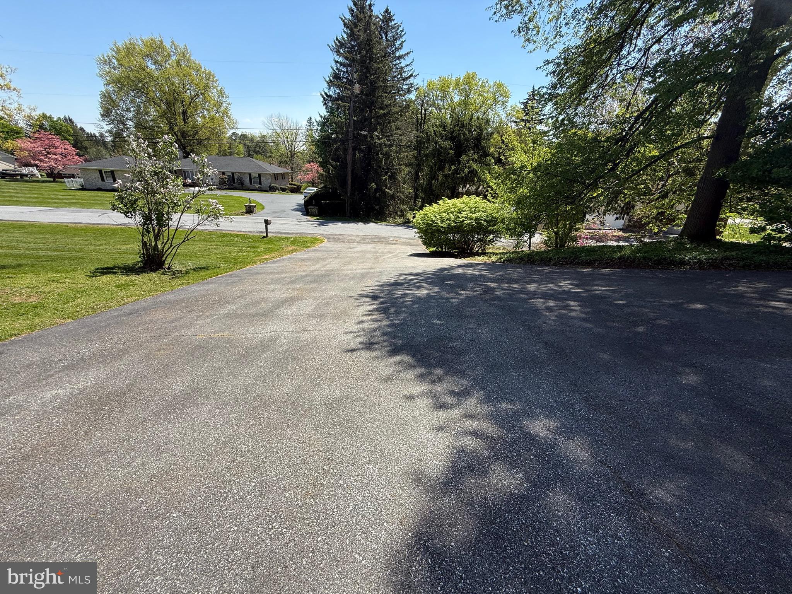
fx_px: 320
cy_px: 297
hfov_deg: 102.1
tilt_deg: -22.1
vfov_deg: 85.7
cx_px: 396
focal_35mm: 14
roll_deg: -0.4
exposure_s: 1/1145
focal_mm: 2.22
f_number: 2.2
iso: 50
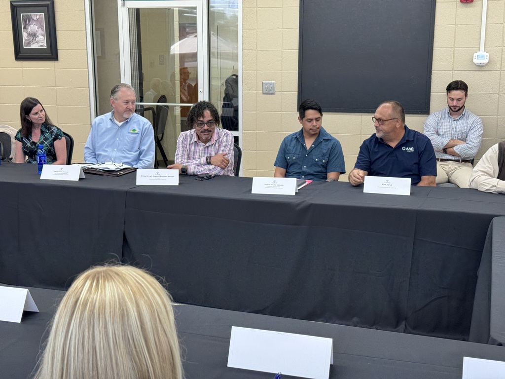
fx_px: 700
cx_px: 252
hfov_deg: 39.7
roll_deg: +0.1
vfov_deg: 30.3
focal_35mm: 48
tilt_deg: -11.2
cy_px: 190
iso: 80
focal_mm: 6.76
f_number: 1.78
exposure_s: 1/60
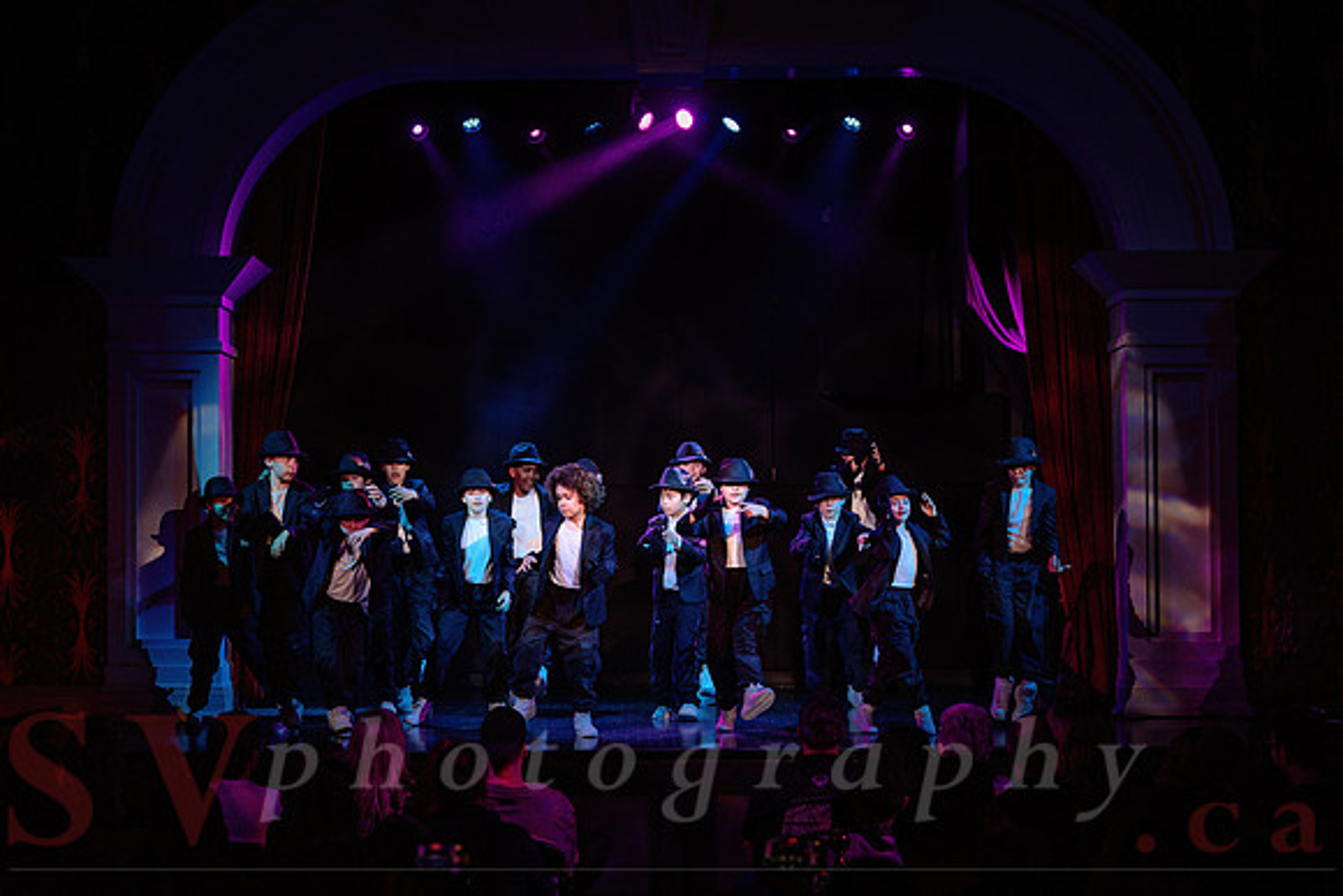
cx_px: 692
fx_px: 2785
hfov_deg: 27.1
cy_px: 434
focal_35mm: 75
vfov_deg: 18.3
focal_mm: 70
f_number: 2.8
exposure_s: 1/200
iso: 1600
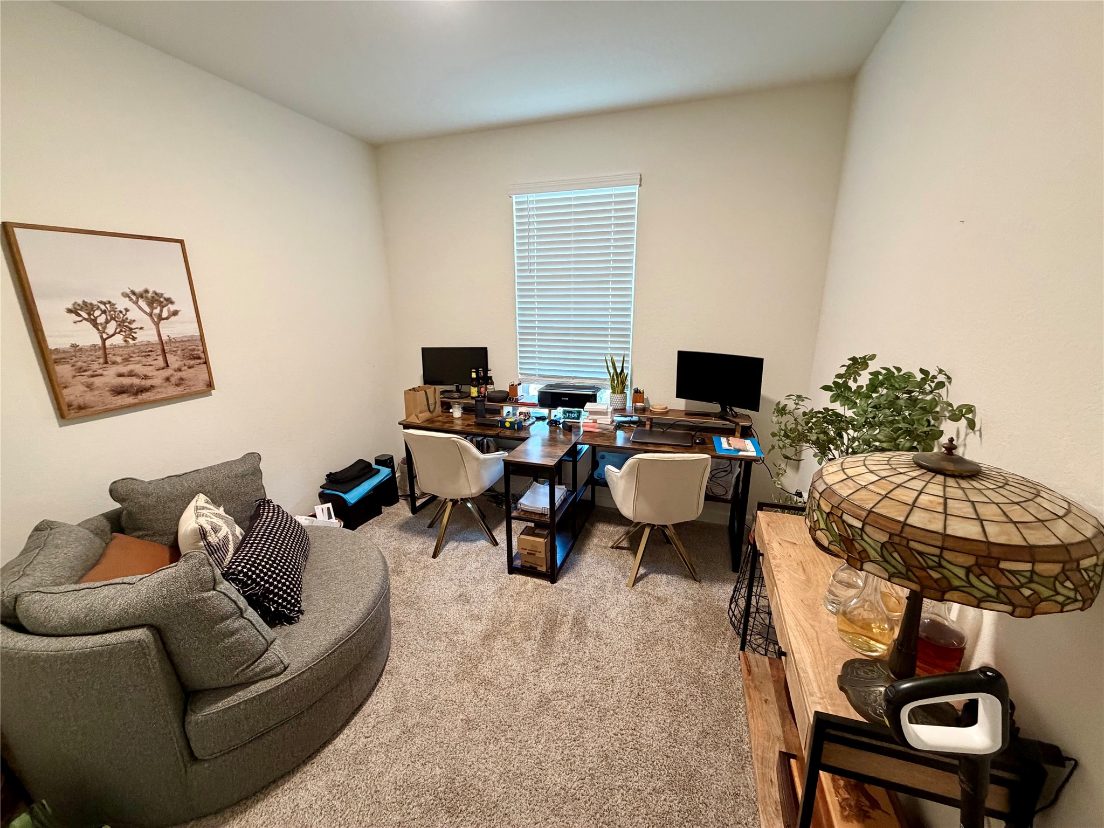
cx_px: 552
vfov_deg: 85.7
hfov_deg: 102.1
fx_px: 446
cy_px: 414
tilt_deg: -15.5
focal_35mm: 14
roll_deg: +1.0
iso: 320
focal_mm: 2.22
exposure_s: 1/60
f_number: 2.2
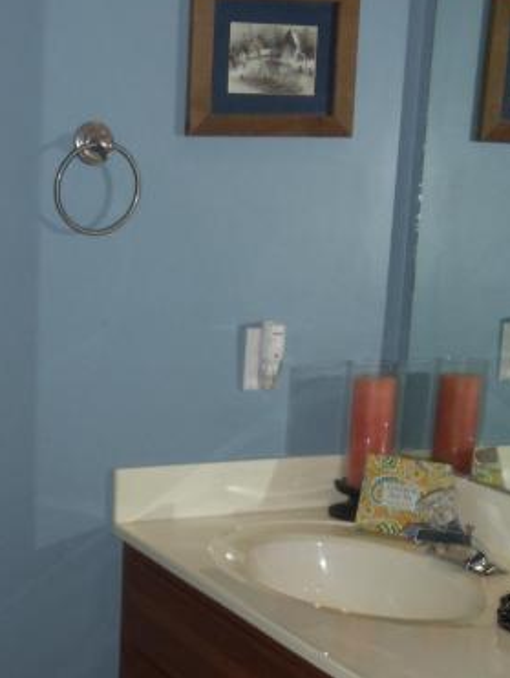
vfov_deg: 21.4
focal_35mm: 91
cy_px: 477
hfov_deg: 15.9
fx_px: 1785
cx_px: -5
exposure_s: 1/30
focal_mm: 6
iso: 100
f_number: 3.5
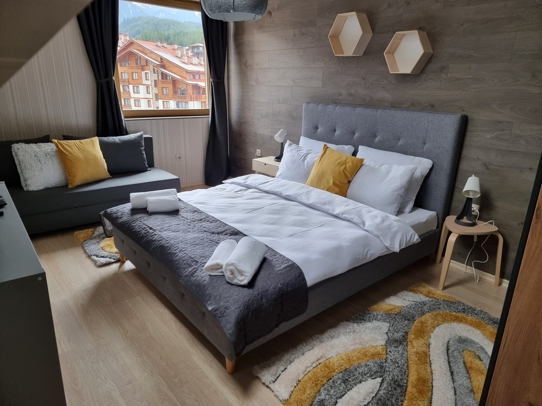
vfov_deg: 56.8
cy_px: 203
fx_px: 376
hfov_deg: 71.6
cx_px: 271
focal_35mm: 24
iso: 125
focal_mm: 6.7
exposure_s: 1/100
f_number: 1.8
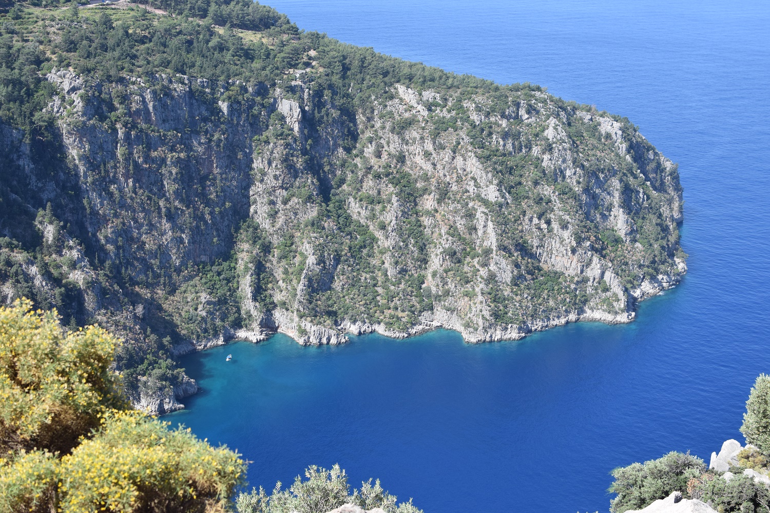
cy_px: 256
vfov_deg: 25.8
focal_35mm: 52
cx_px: 385
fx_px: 1123
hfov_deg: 37.9
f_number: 5
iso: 400
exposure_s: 1/1250
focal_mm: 35
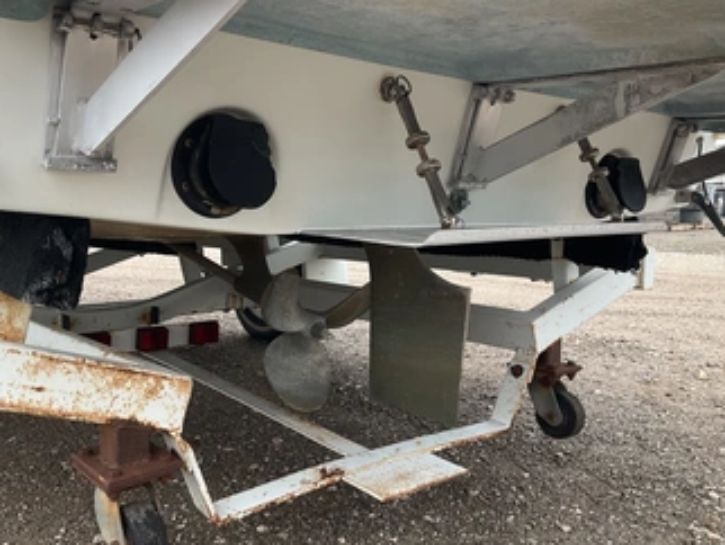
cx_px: 344
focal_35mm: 36
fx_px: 755
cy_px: 268
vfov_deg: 39.7
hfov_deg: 51.3
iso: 25
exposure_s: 1/331
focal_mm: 3
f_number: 1.8
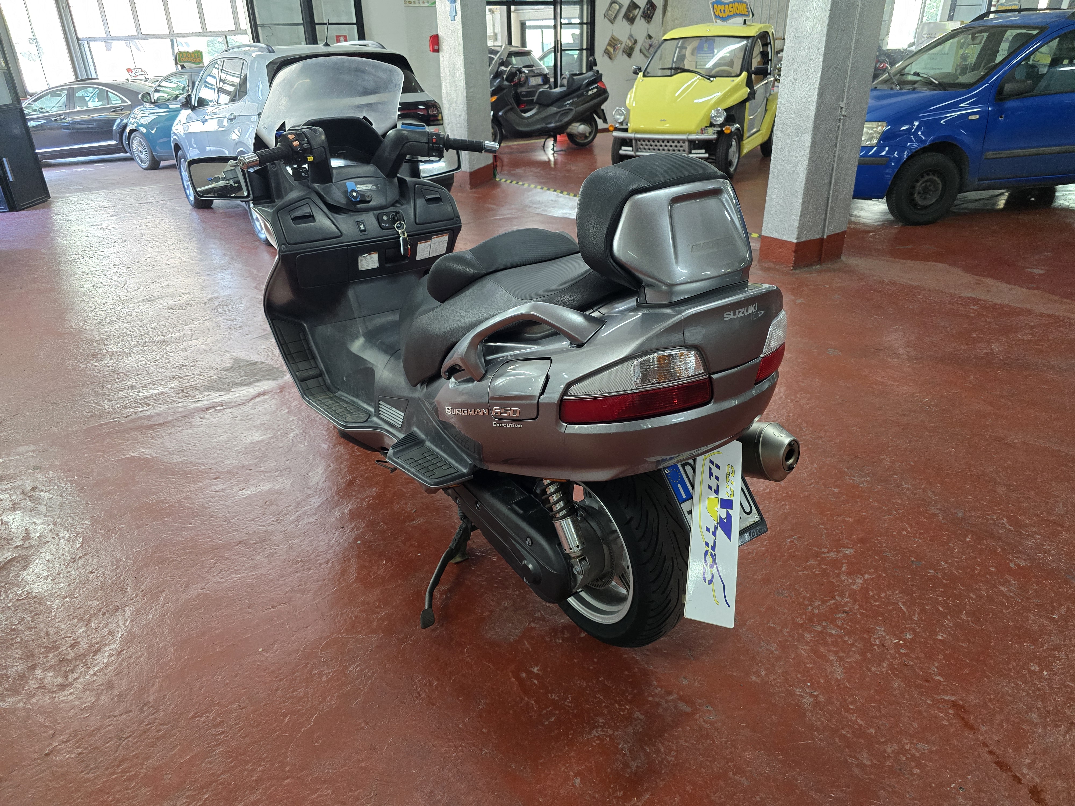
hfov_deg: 73.9
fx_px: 714
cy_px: 403
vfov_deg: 58.9
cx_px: 538
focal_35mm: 23
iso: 640
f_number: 1.7
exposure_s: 1/100
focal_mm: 6.3
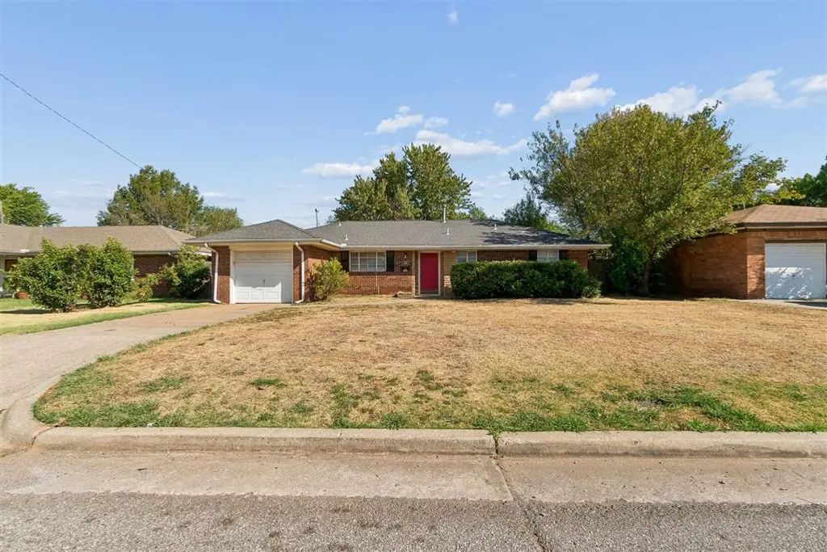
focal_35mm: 16
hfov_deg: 95.0
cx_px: 414
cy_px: 276
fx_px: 379
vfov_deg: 72.1
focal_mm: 11
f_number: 9
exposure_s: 1/400
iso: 100
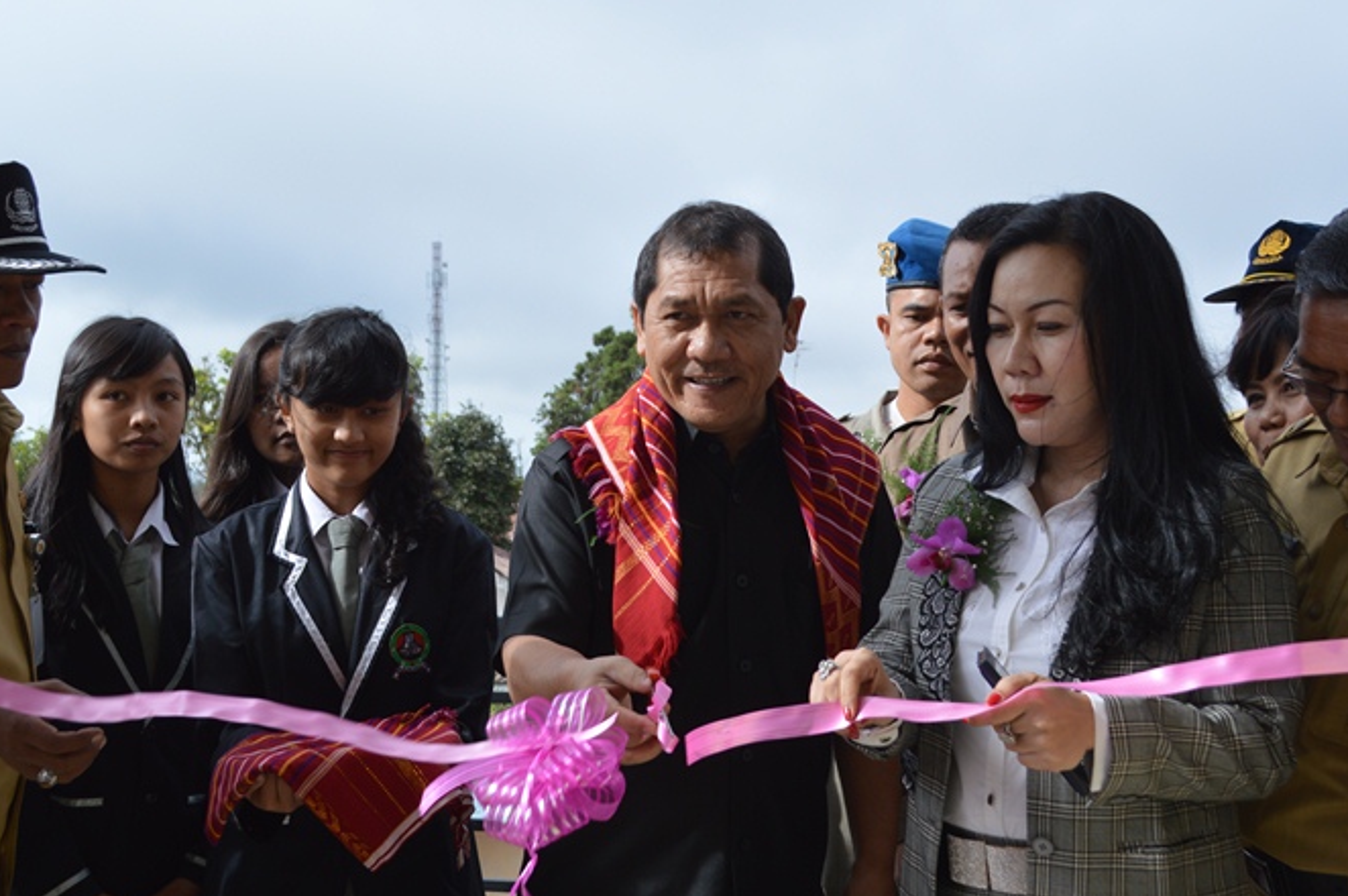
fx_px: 1968
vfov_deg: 25.7
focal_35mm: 53
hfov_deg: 37.8
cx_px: 645
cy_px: 442
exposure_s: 1/160
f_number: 6.3
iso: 100
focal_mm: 29
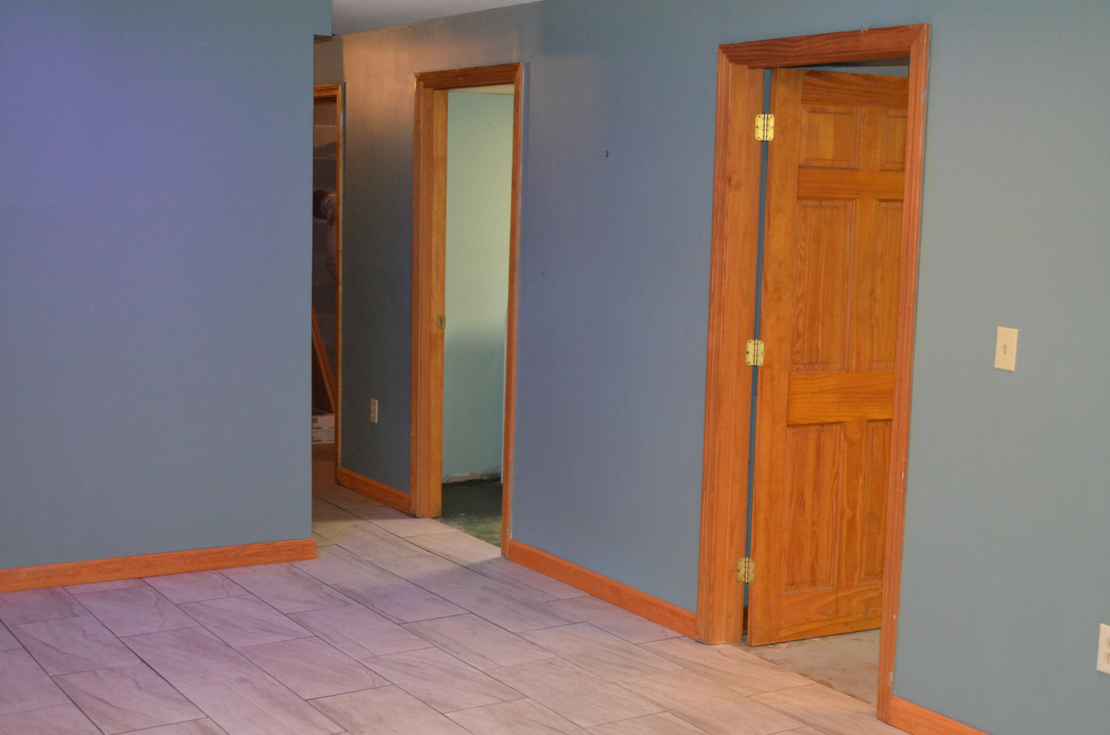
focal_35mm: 48
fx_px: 1477
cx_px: 555
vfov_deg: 28.0
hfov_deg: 41.2
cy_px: 368
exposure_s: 1/60
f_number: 4.8
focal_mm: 32
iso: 3200
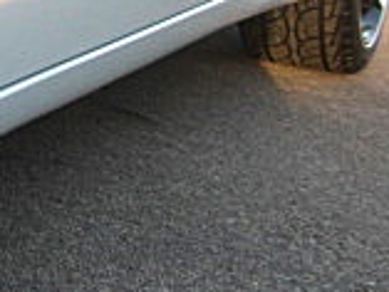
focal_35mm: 147
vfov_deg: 10.1
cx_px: -317
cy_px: 111
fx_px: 1653
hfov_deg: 12.3
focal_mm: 6.3
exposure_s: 1/80
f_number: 2.8
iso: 50
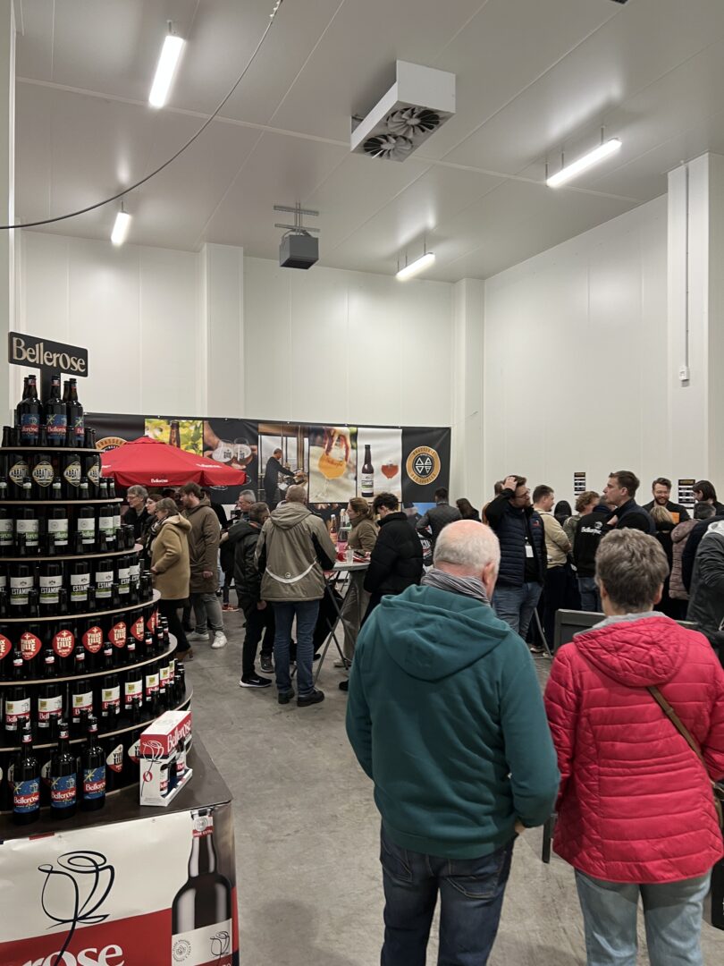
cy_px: 483
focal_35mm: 26
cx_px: 362
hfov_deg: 53.1
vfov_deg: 67.3
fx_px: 725
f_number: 1.5
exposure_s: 1/50
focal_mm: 5.7
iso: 64
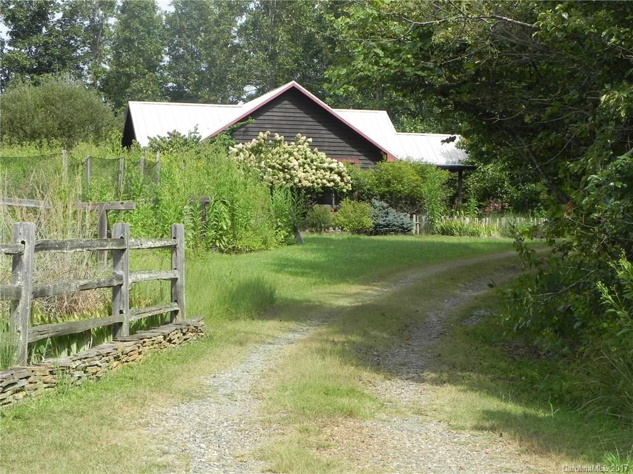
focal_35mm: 85
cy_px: 237
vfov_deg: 17.4
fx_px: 1554
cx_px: 316
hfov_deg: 23.0
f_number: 6.3
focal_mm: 15.1
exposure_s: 1/340
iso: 160
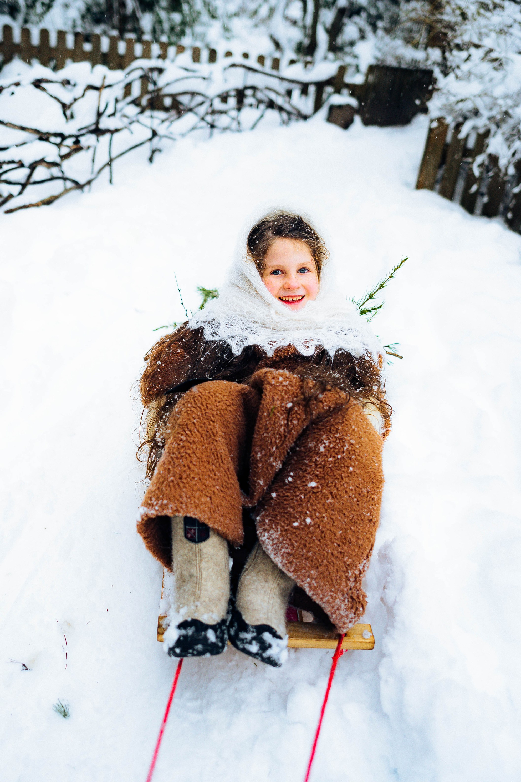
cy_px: 331
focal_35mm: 31
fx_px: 673
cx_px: 206
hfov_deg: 42.1
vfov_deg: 60.0
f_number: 1.6
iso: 500
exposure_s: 1/320
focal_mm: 24
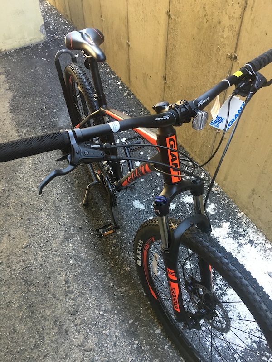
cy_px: 181
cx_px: 136
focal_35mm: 29
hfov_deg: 48.2
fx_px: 304
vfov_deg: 61.7
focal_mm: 4.15
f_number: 2.2
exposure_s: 1/30
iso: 160
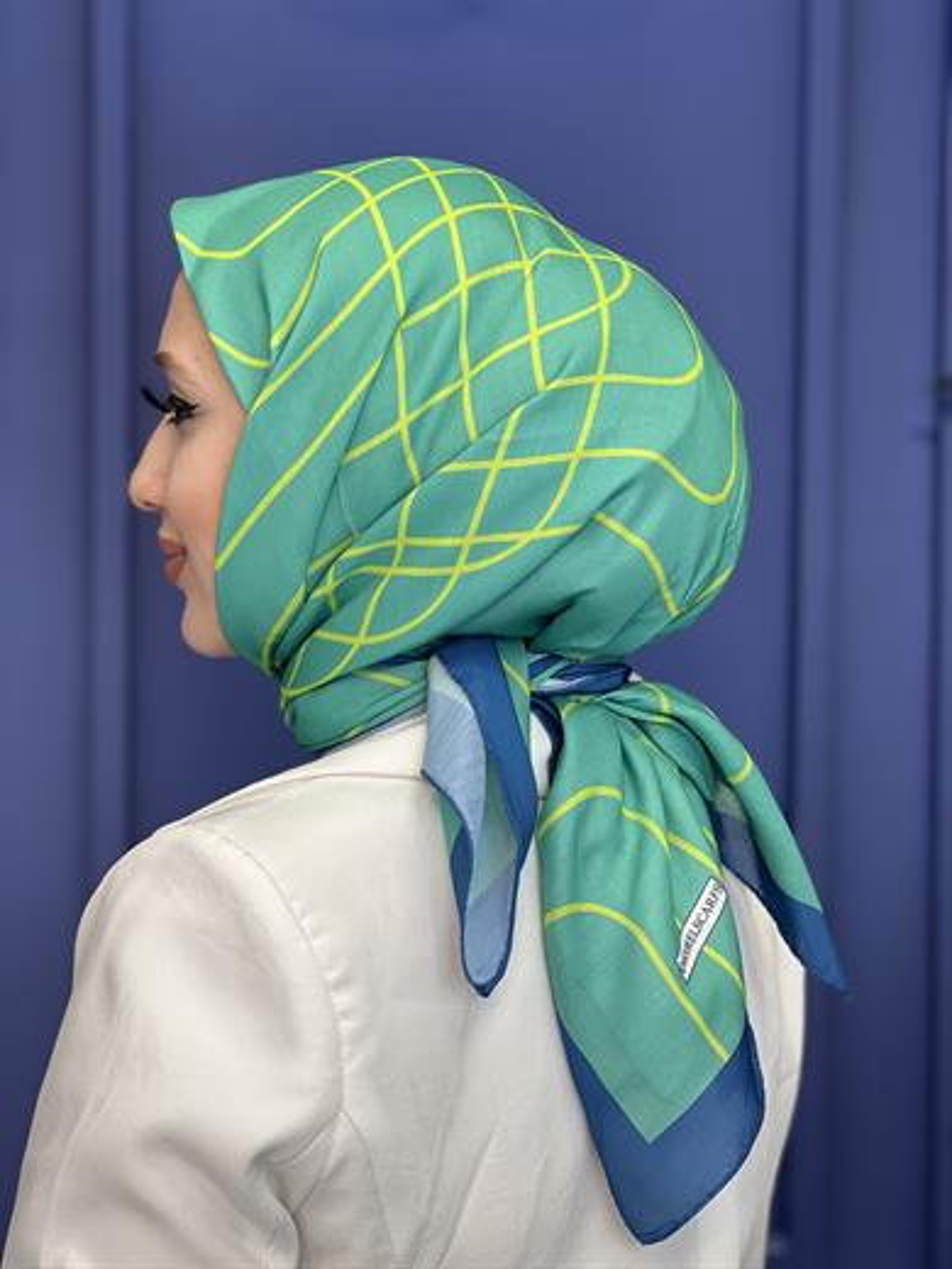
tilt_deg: -3.6
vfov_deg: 25.3
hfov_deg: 19.1
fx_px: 2824
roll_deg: -0.8
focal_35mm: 77
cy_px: 634
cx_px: 476
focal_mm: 9
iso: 100
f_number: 2.8
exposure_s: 1/100
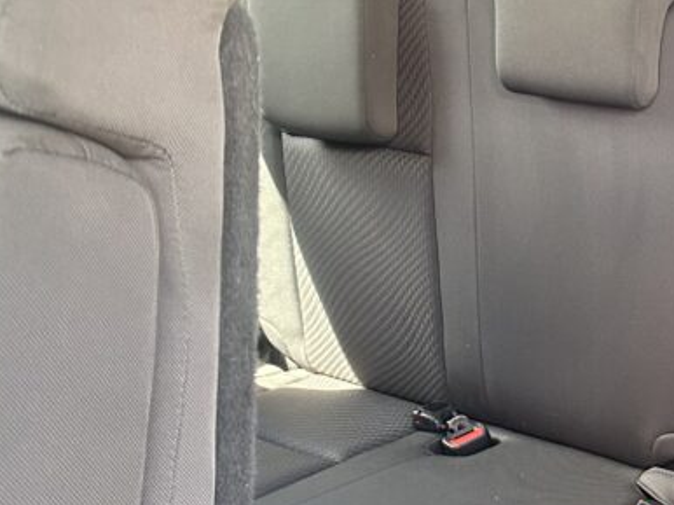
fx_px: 1343
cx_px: 740
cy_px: 358
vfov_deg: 21.2
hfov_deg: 26.0
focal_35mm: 69
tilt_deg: -25.7
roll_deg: -0.6
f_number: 1.5
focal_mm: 5.7
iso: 250
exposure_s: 1/60
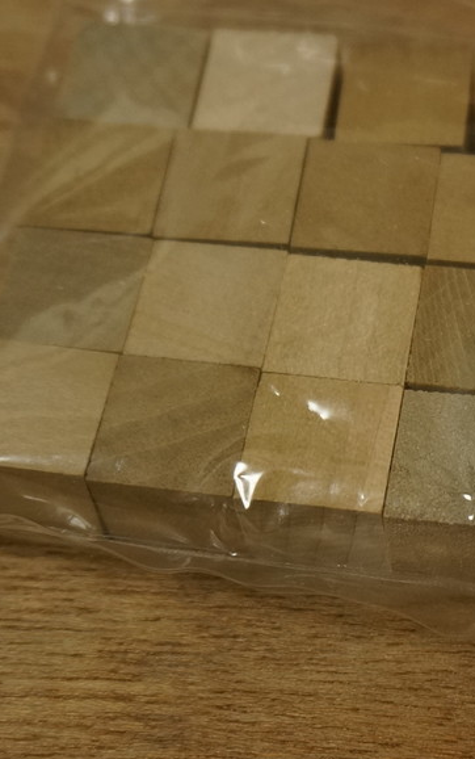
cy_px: 376
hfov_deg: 16.8
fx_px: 1572
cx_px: 493
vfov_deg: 27.1
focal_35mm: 76
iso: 640
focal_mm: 24
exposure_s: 1/60
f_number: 4.5
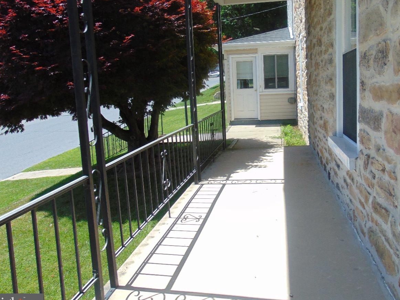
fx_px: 358
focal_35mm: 31
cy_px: 127
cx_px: 231
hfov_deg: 58.1
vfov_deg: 45.3
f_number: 3
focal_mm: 4.5
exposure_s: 1/640
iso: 80
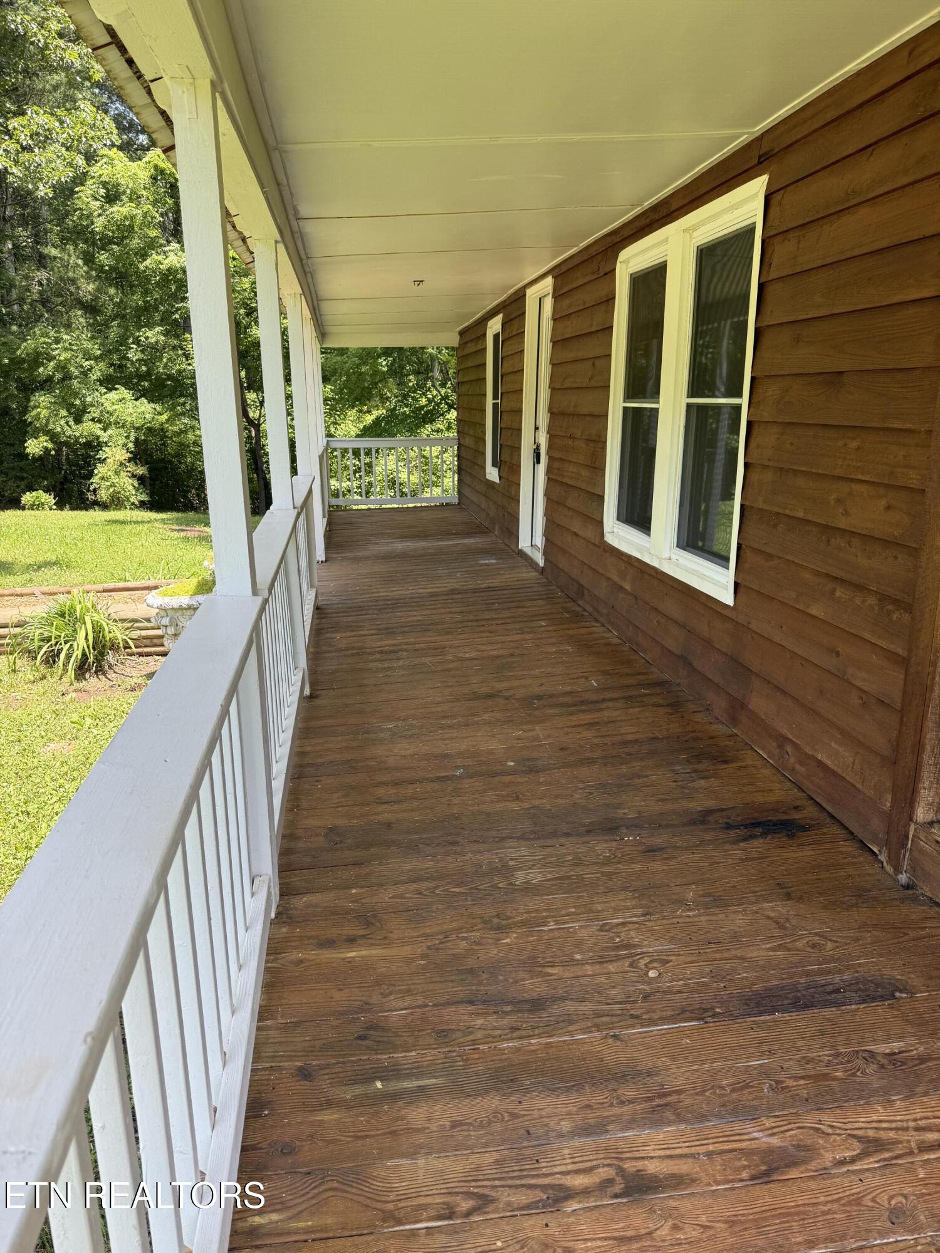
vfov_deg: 71.6
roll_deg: +1.2
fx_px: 869
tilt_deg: -15.0
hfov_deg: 56.8
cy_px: 626
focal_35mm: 24
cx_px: 470
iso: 80
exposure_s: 1/521
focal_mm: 6.76
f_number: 1.78
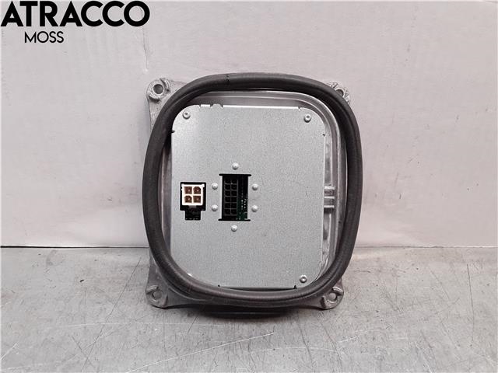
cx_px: 249
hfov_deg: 63.4
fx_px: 403
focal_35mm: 28
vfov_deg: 49.7
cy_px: 186
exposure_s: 1/50
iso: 40
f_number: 1.9
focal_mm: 2.91
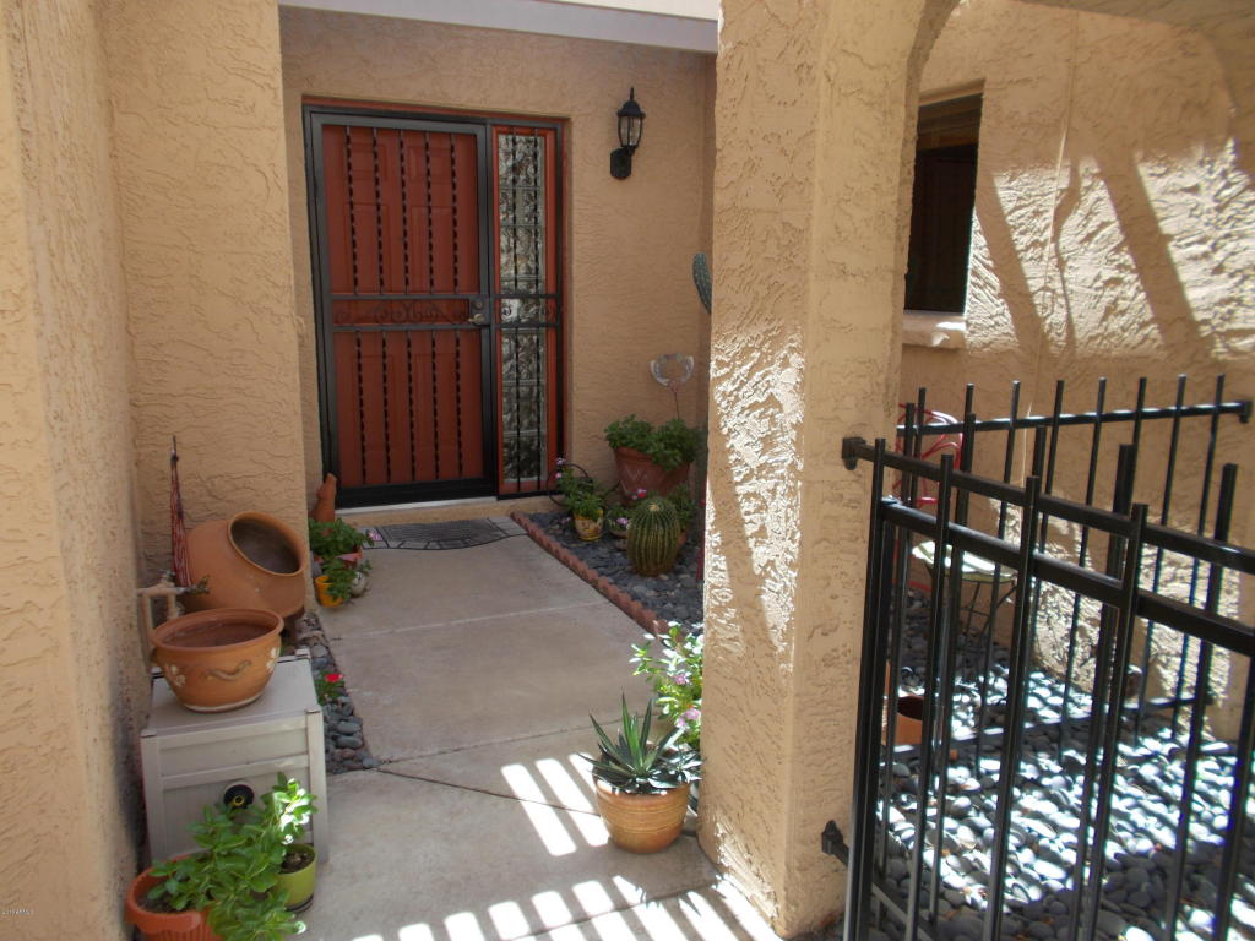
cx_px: 628
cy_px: 470
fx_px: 943
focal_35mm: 26
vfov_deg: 53.1
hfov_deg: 67.3
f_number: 3.2
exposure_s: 1/125
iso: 80
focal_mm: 4.6
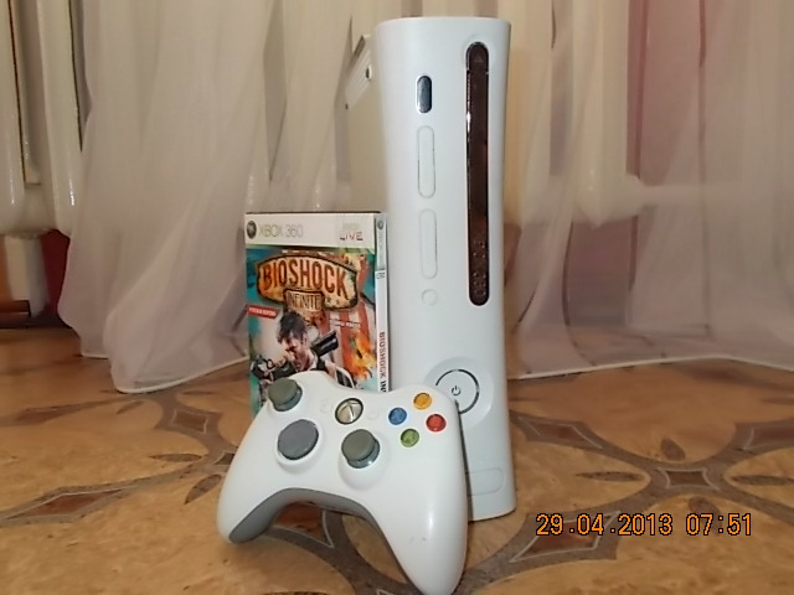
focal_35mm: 30
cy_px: 298
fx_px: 688
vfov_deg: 46.8
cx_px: 397
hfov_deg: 60.0
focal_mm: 5.3
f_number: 3.4
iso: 200
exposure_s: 1/25
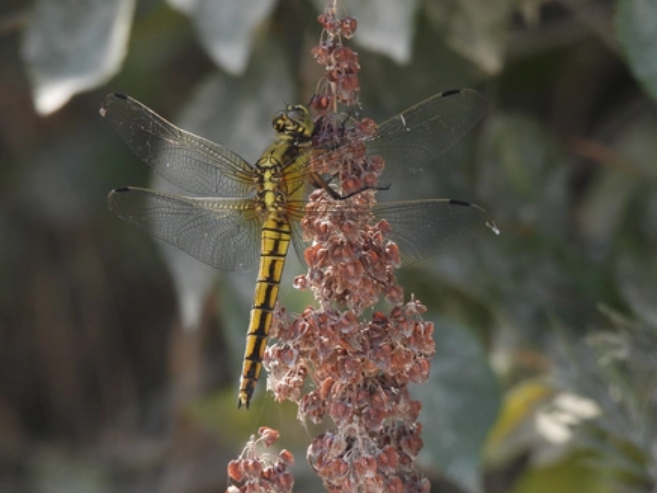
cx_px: 304
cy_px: 204
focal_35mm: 954
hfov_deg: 2.1
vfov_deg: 1.6
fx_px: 18107
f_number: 5.6
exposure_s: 1/200
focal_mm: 116
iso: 100
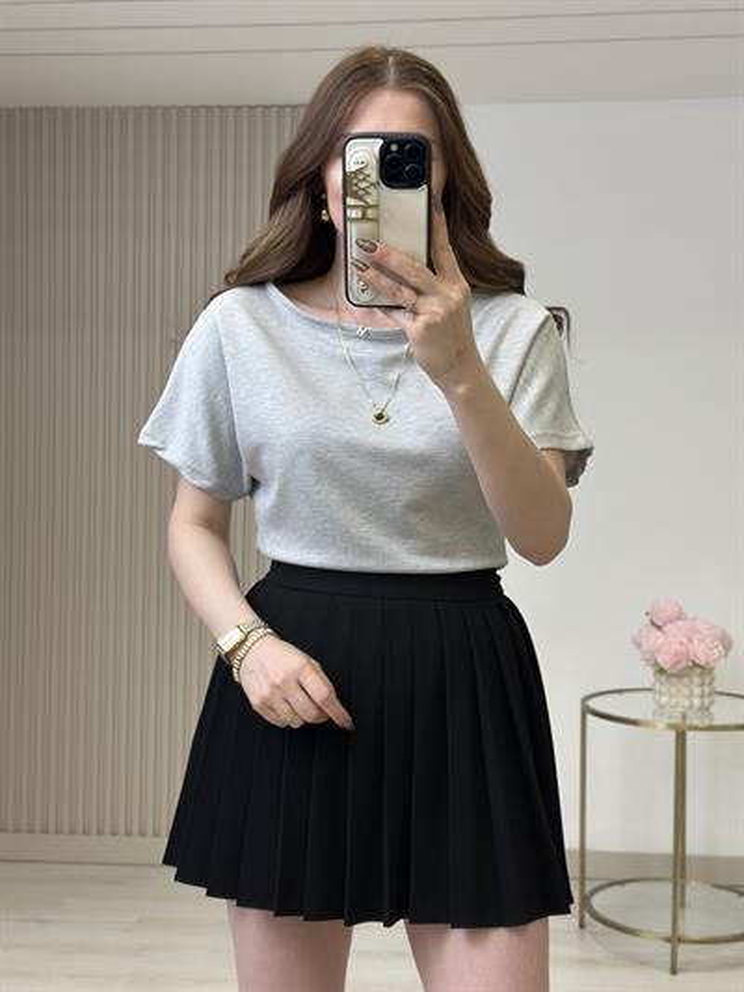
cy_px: 496
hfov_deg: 30.3
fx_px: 1375
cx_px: 372
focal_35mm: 48
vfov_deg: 39.6
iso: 80
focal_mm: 6.86
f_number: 1.78
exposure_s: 1/267
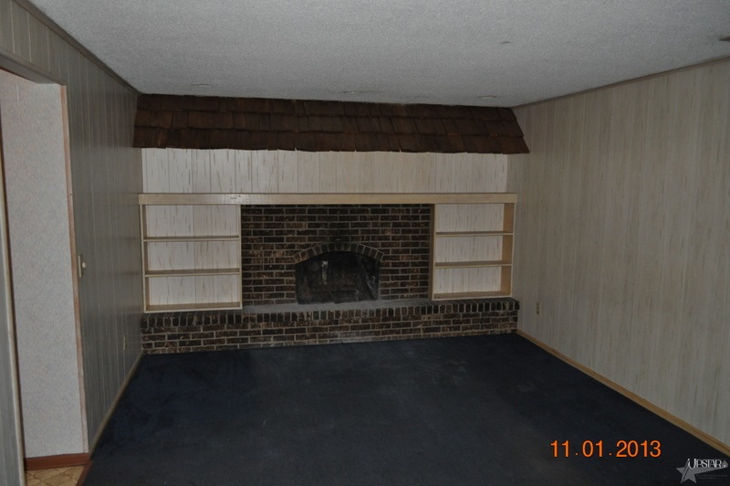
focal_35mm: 27
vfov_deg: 47.9
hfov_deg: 67.4
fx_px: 547
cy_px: 243
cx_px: 365
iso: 800
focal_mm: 18
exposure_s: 1/60
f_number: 3.5
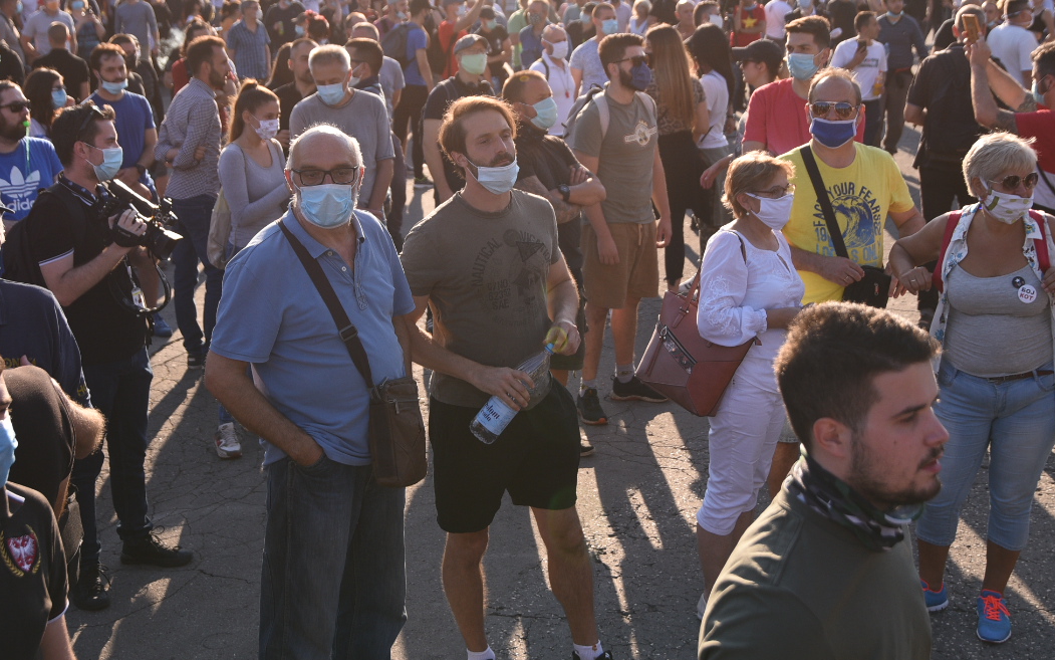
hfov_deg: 36.9
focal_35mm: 55
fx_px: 1581
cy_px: 157
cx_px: 548
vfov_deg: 23.3
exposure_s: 1/1250
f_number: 4
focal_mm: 35
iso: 250
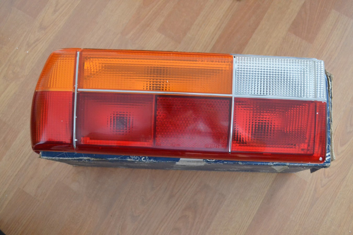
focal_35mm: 36
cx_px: 176
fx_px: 353
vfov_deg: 36.9
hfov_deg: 53.1
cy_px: 118
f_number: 4
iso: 3200
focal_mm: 24
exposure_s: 1/50
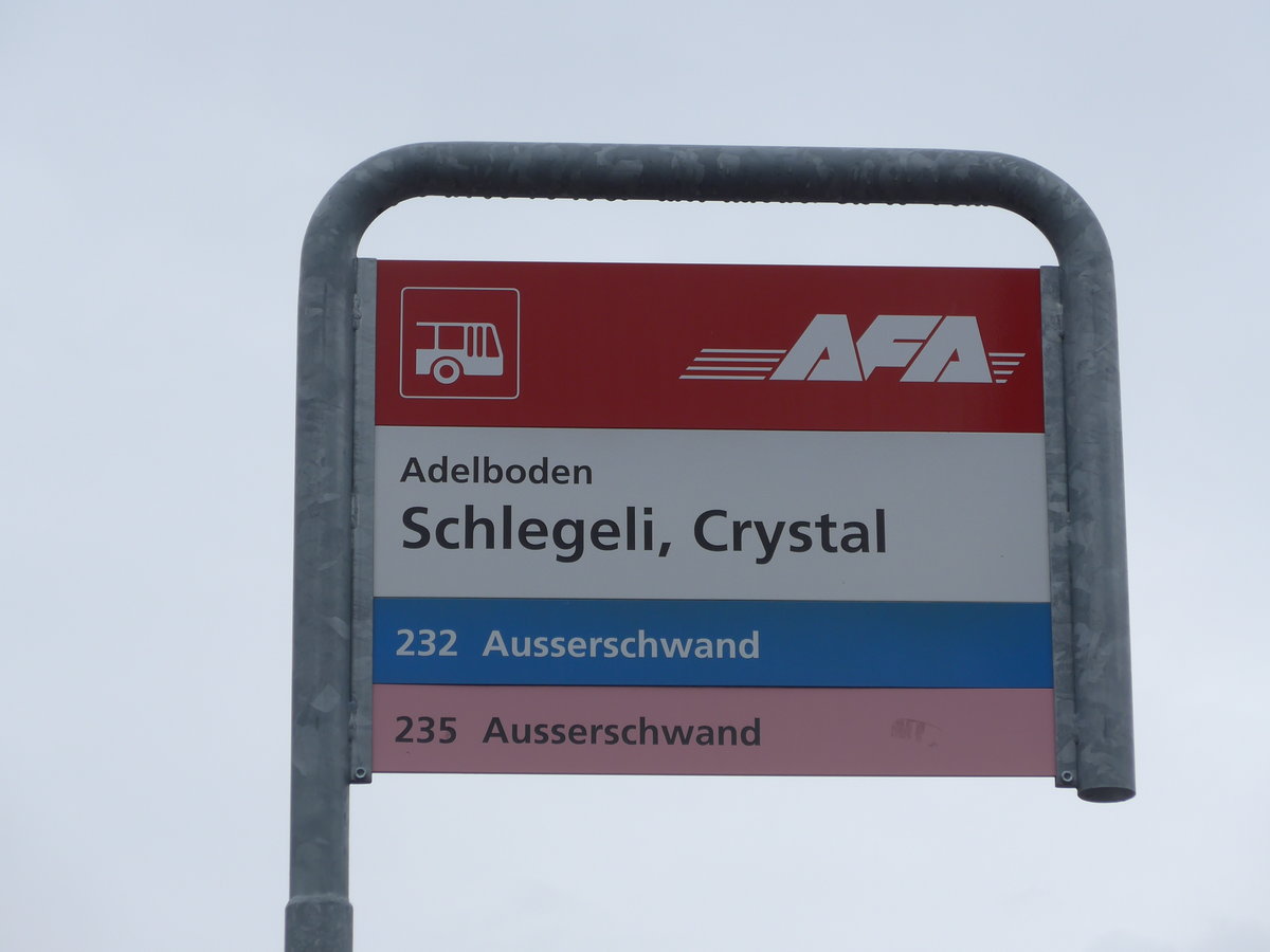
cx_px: 635
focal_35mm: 132
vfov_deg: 11.2
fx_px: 4843
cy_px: 476
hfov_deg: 14.9
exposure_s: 1/320
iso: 80
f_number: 5.3
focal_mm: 25.7
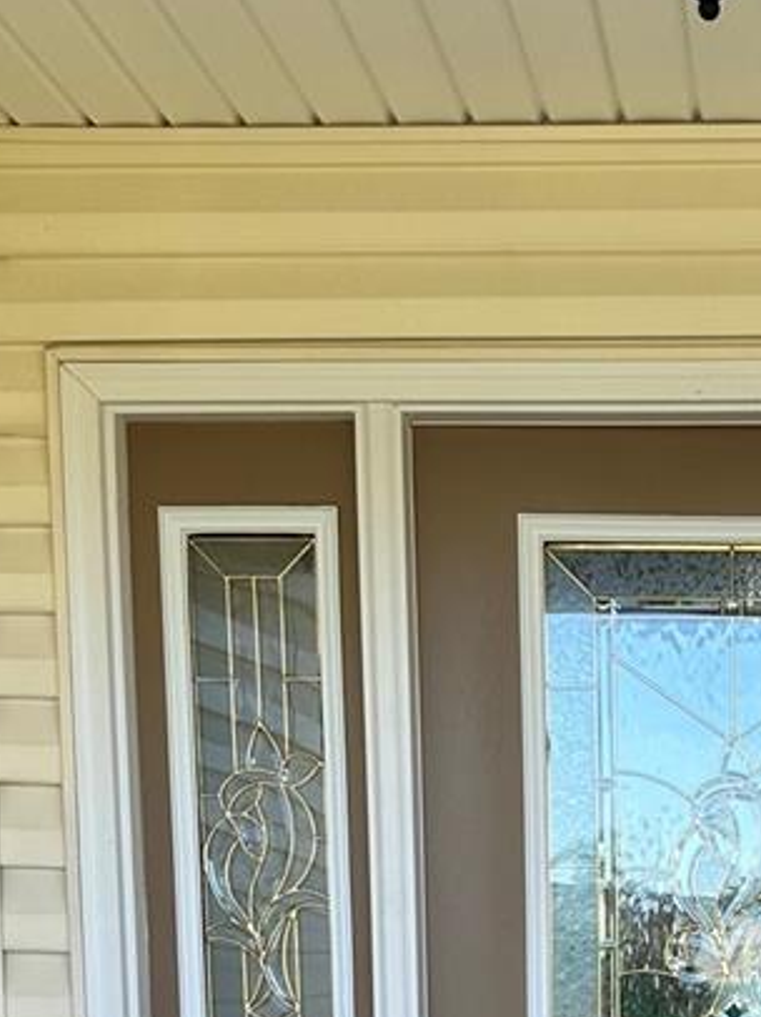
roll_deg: -0.7
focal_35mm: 71
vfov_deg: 25.2
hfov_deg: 20.0
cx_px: 766
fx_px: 2083
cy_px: 1155
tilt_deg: -5.5
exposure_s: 1/473
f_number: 1.78
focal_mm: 6.86
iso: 80
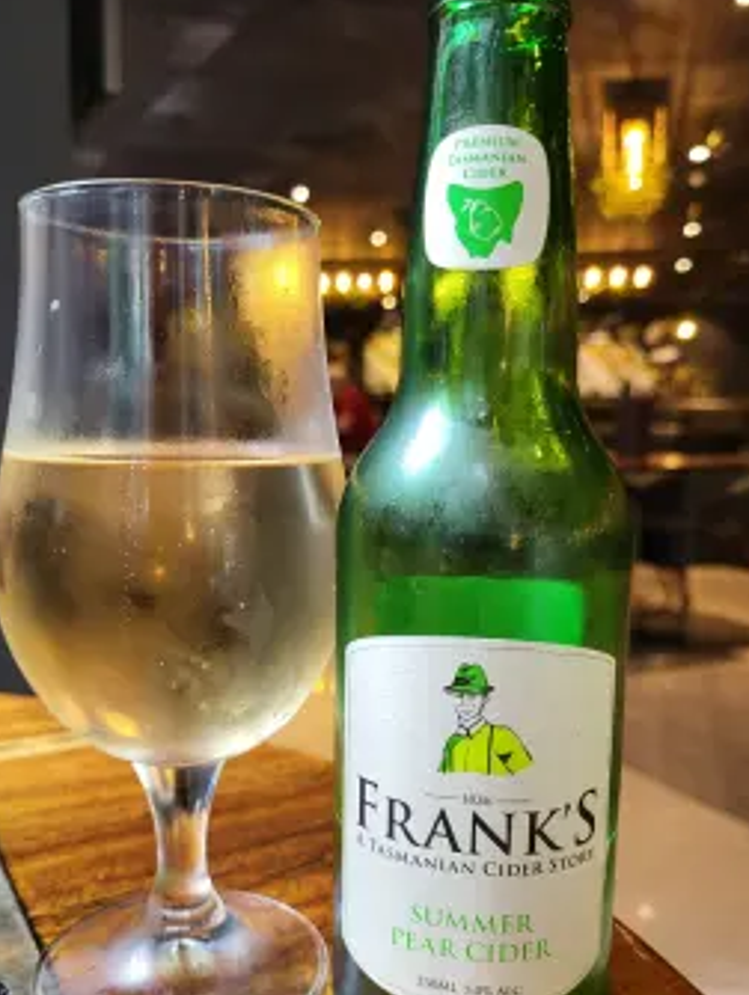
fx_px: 893
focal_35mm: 31
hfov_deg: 45.5
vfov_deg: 58.1
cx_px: 339
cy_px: 570
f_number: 1.8
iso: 320
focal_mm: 5.4
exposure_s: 1/100
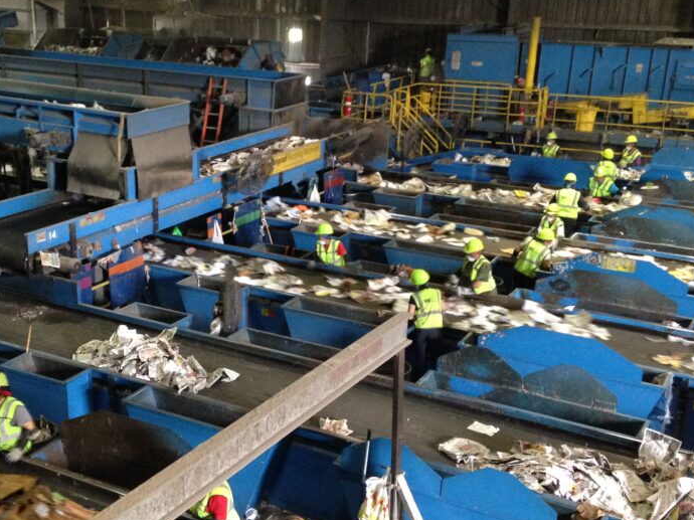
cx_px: 271
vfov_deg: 29.6
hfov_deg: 38.7
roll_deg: +0.0
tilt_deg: -19.8
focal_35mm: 49
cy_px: 285
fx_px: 982
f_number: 2.4
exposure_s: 1/15
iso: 400
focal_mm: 4.12
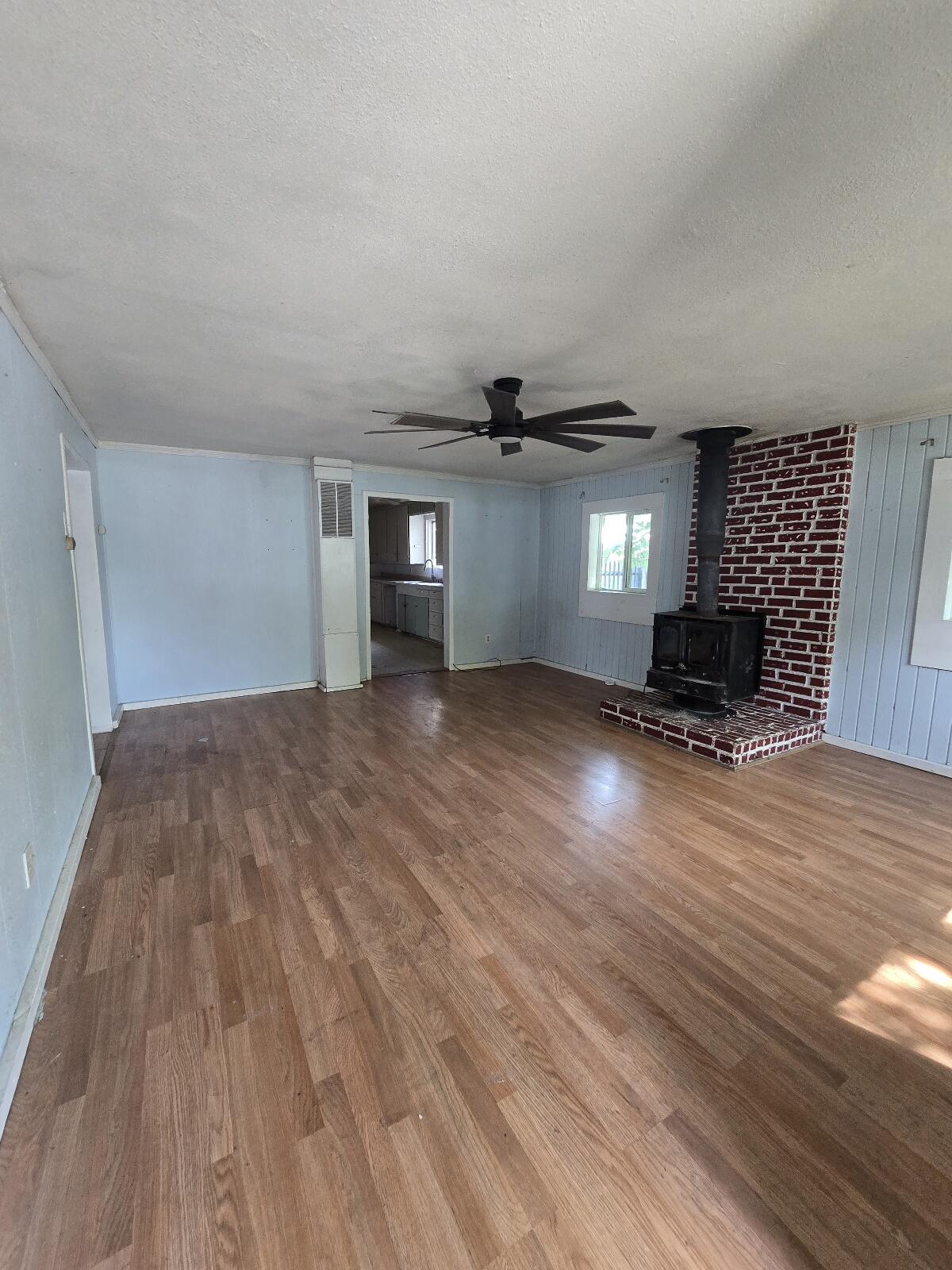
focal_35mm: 13
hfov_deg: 89.9
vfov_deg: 106.2
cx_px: 476
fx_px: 477
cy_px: 635
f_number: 2.2
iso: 320
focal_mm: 2.2
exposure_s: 1/60.2
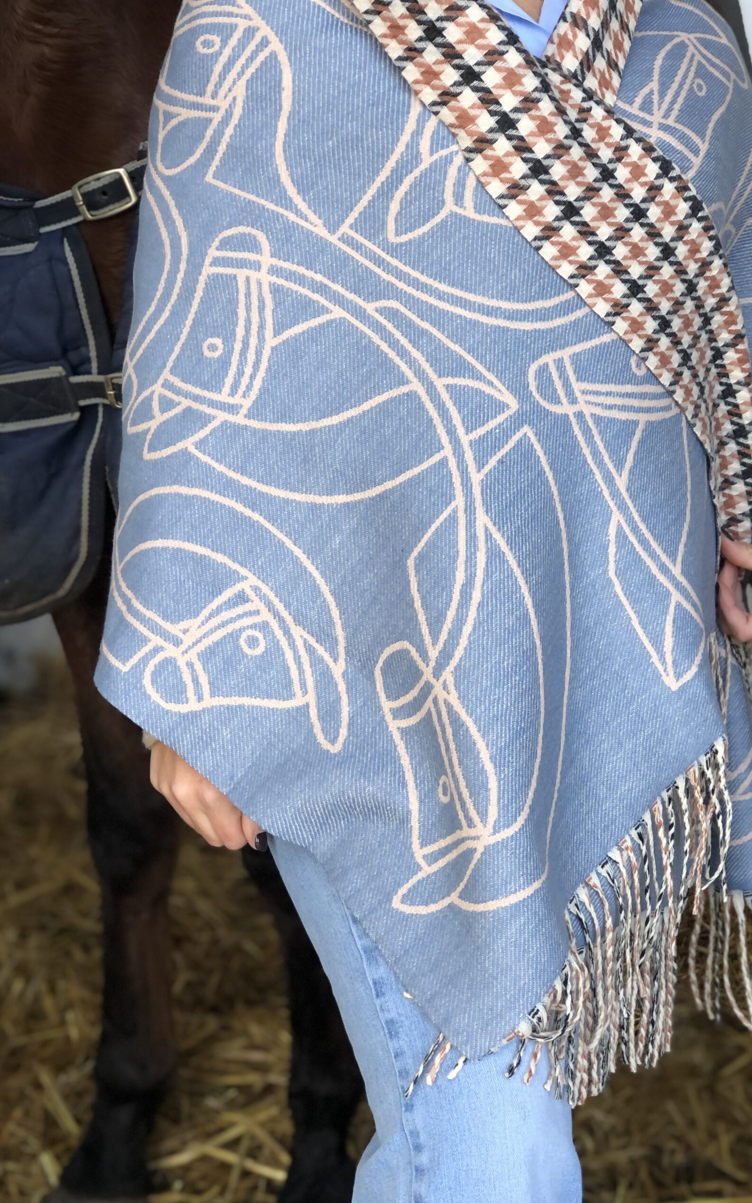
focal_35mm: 61
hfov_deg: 21.3
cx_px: 452
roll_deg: -2.1
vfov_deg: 33.5
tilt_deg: -12.1
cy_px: 604
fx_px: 2000
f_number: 2.8
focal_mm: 6.6
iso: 25
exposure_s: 1/40
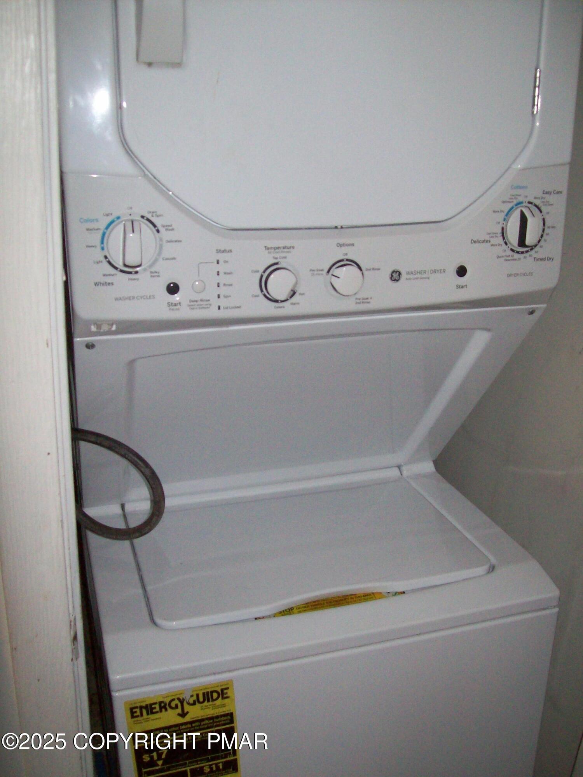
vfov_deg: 51.4
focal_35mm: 36
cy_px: 388
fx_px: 808
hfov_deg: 39.7
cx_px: 292
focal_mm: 6
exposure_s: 1/64
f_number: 2.7
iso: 200
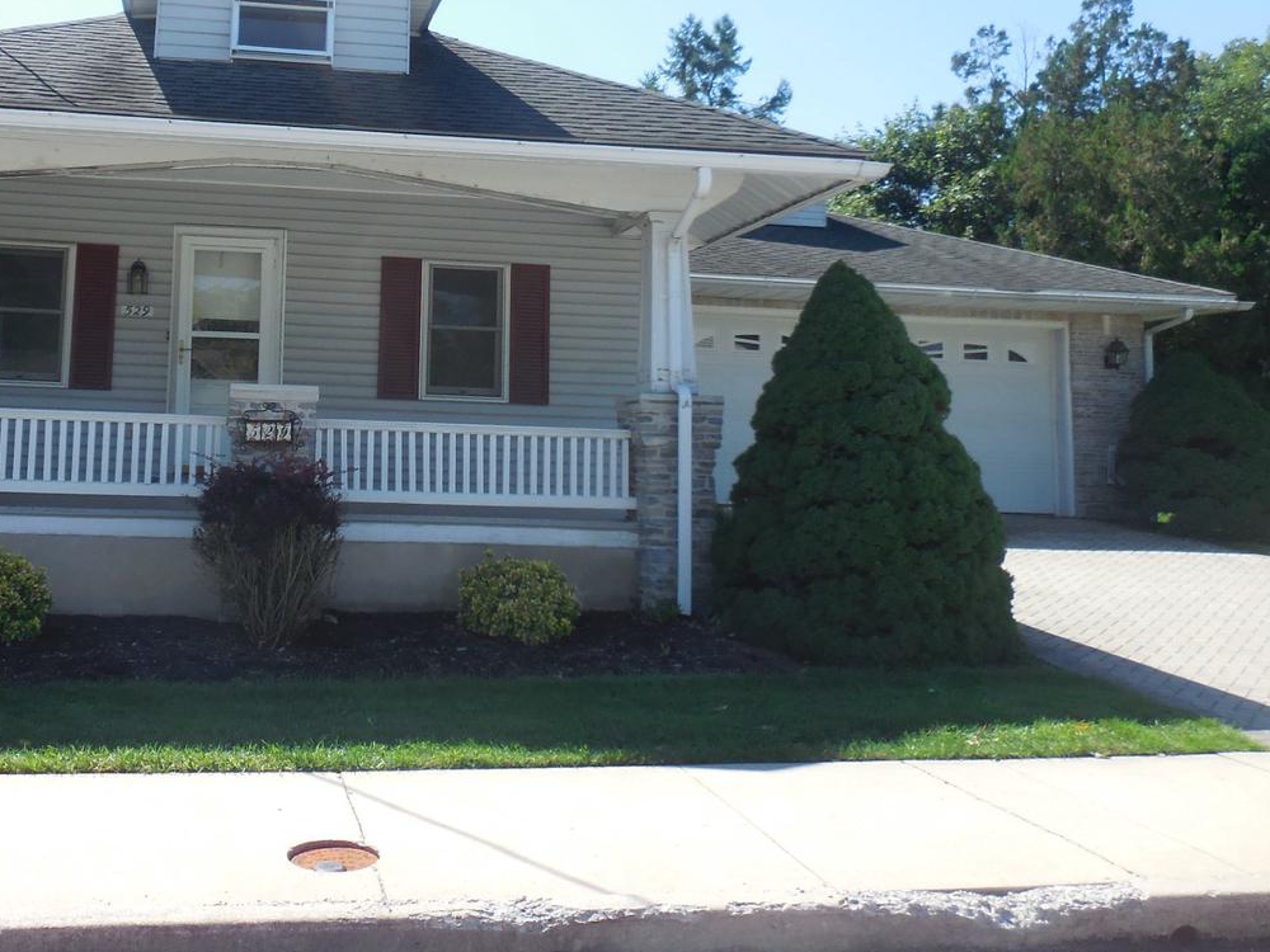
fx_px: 1321
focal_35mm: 36
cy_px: 275
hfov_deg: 50.0
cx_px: 377
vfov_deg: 38.9
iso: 125
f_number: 3.7
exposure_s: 1/500
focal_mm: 4.5
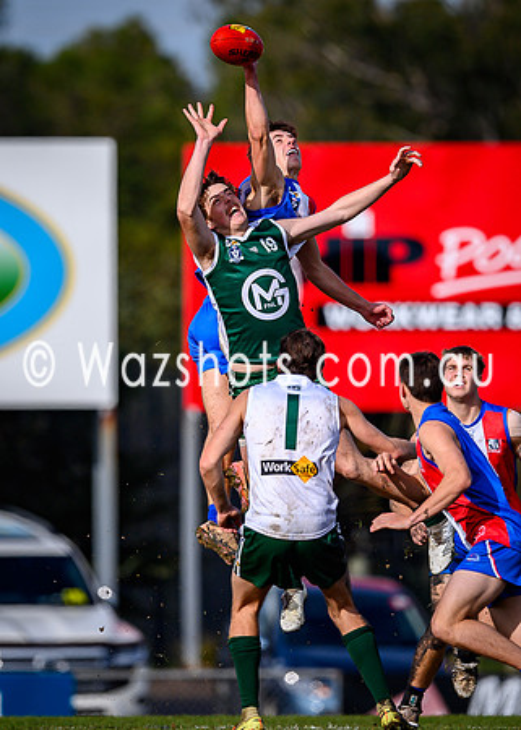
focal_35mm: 934
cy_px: 317
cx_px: 219
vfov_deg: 2.2
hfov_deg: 1.5
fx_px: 19371
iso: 125
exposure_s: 1/1600
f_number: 4
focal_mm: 500
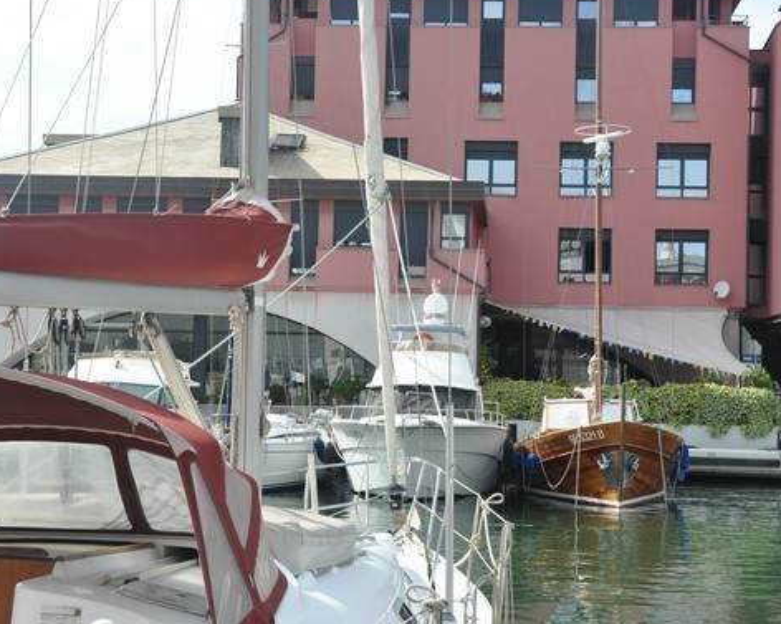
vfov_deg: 20.1
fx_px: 1756
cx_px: 425
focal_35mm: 76
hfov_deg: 25.1
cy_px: 281
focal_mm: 34
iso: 200
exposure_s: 1/320
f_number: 9
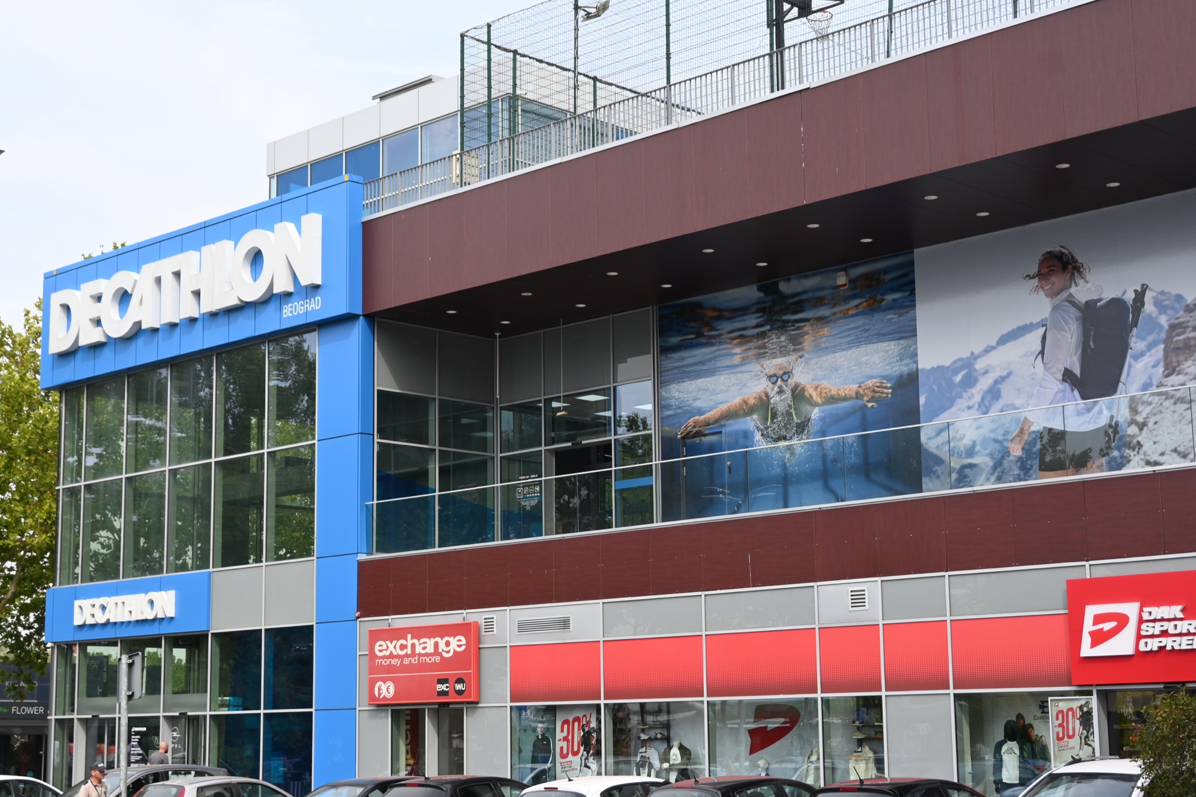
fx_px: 1860
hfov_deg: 35.6
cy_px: 398
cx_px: 567
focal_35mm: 56
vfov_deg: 24.2
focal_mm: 34
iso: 100
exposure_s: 1/250
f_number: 5.6
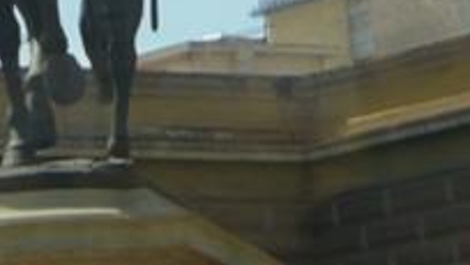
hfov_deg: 7.6
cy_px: -189
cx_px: 104
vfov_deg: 4.2
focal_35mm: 285
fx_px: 3554
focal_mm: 13.6
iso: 100
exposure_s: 1/320
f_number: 4.4
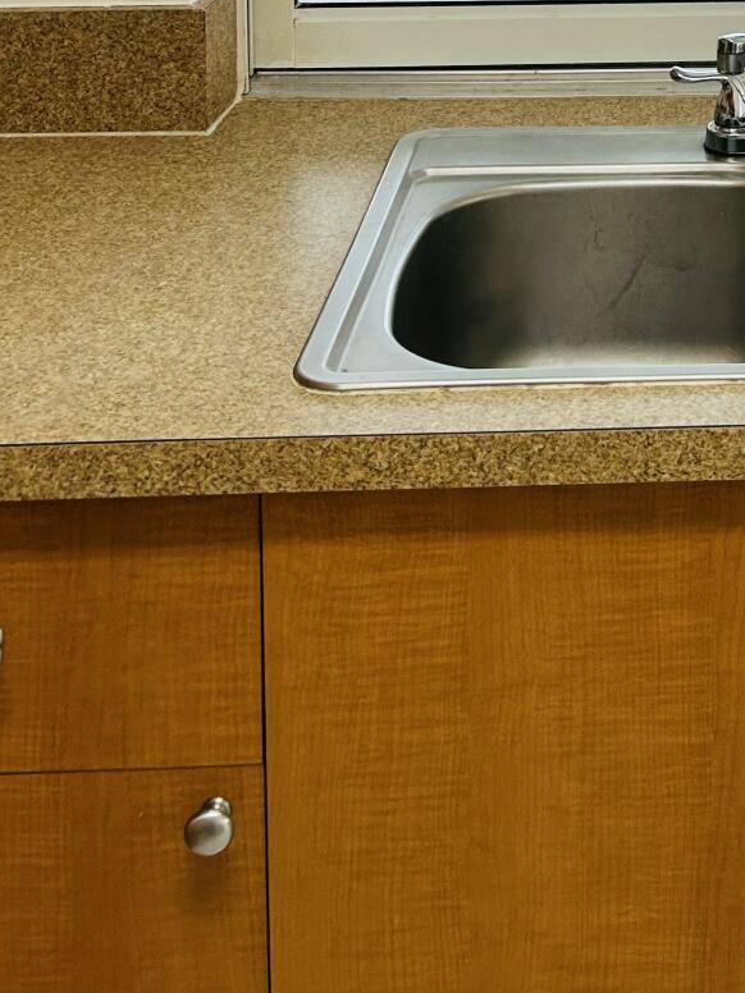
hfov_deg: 20.7
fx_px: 1923
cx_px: 858
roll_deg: -1.0
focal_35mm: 67
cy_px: -248
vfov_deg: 25.5
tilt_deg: -5.8
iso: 50
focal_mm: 5.7
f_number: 1.5
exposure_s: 1/120
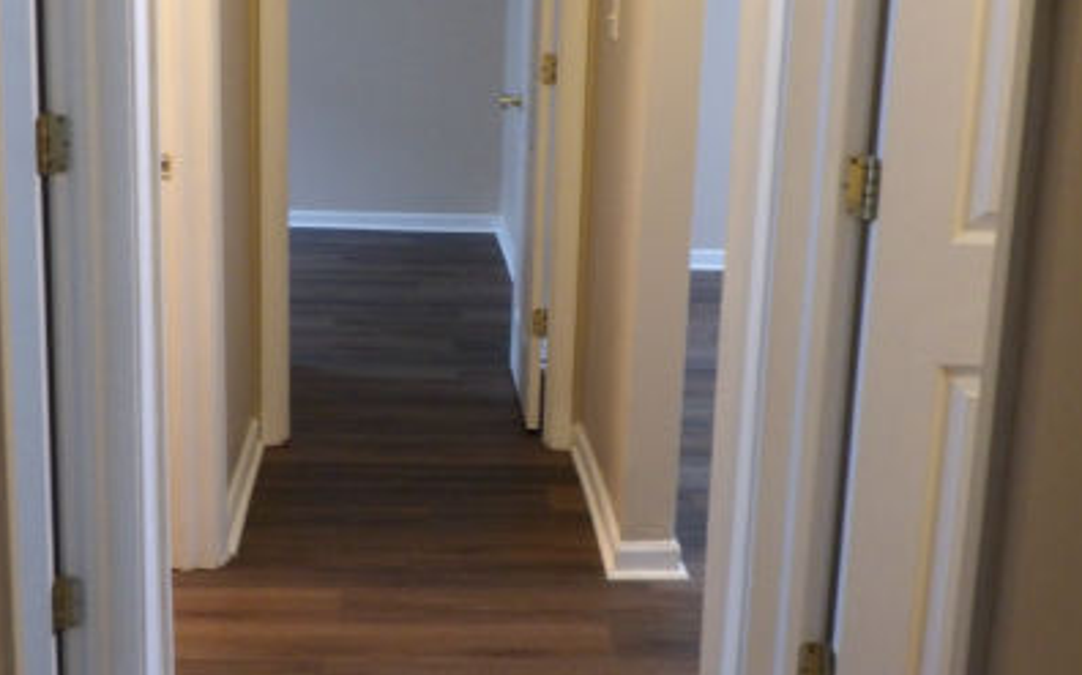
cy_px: 318
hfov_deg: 40.3
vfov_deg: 25.8
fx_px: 1474
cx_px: 473
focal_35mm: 50
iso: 400
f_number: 3.4
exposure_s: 1/11
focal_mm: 5
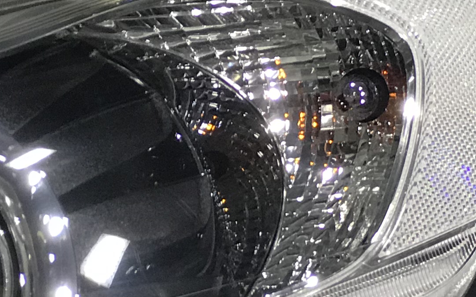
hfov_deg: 9.0
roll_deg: +4.5
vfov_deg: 5.8
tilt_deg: -0.8
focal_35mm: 225
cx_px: 816
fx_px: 2919
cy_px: 52
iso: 50
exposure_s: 1/60
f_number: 2.8
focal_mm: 6.6
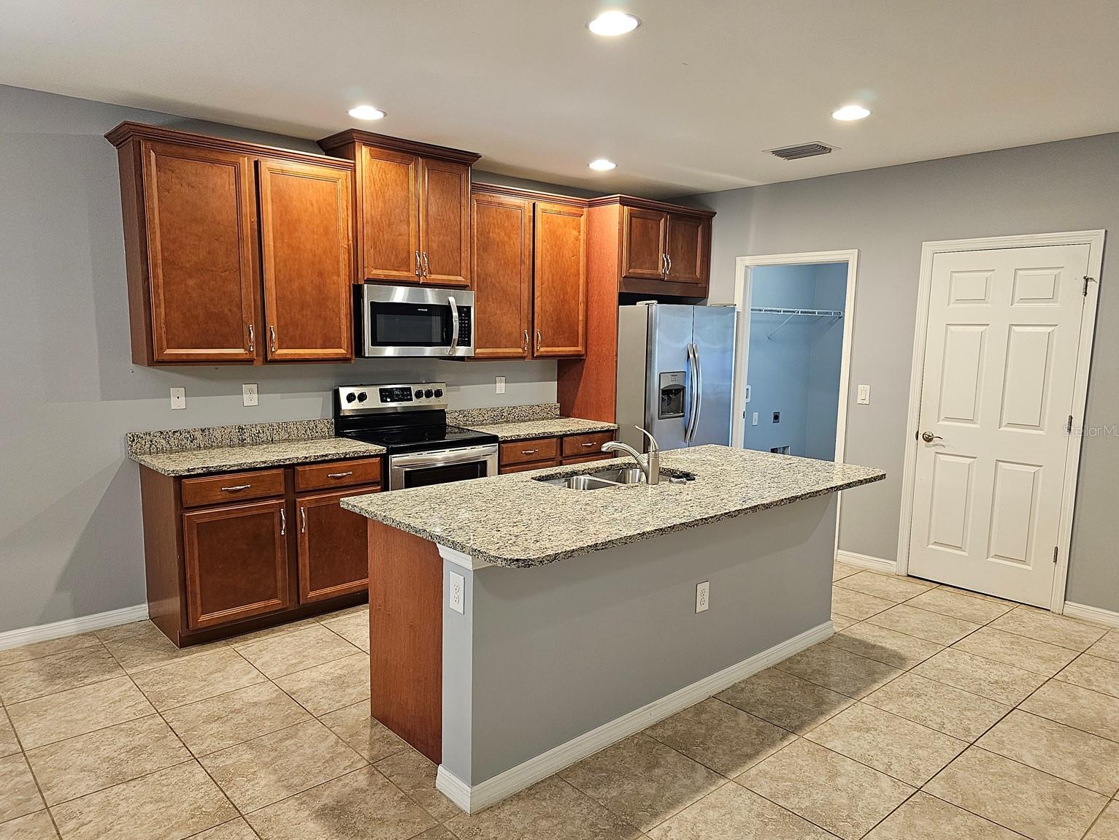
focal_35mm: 24
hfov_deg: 71.6
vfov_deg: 56.8
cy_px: 430
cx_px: 548
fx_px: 776
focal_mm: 6.3
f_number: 1.7
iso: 500
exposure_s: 1/120
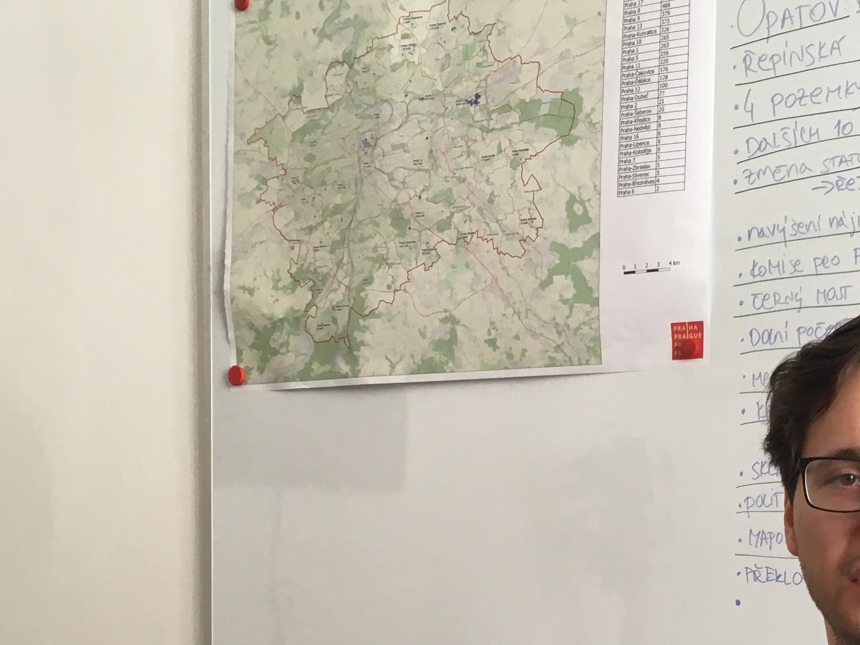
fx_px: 1640
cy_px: 678
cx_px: 699
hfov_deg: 28.7
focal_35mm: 66
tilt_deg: -5.2
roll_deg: -1.4
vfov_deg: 21.3
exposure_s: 1/33
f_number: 2.2
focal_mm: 4.15
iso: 32
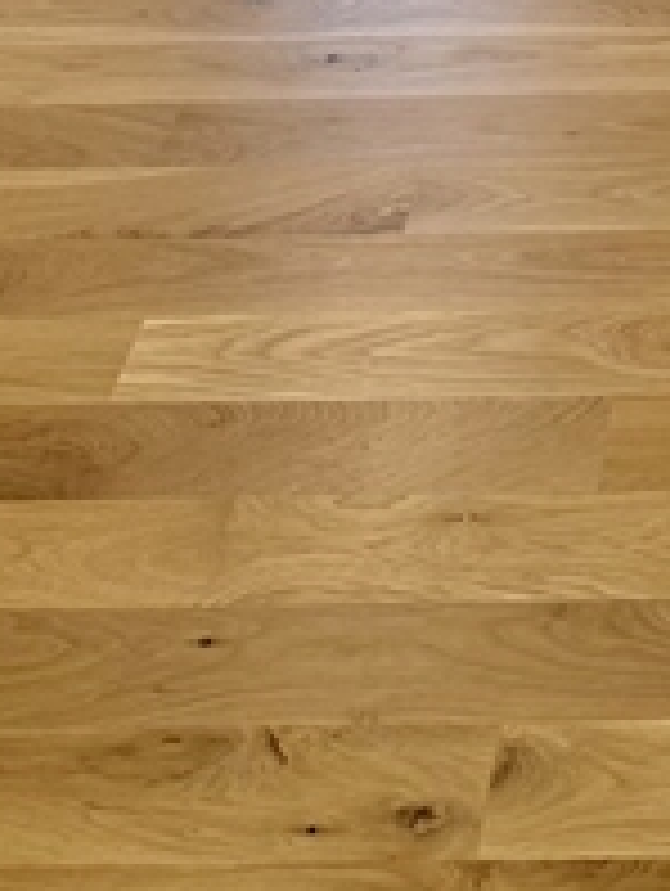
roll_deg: +2.1
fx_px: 2395
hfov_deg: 15.1
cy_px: -639
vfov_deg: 17.6
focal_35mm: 93
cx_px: 895
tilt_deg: -14.5
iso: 125
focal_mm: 6.76
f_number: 1.78
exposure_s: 1/120
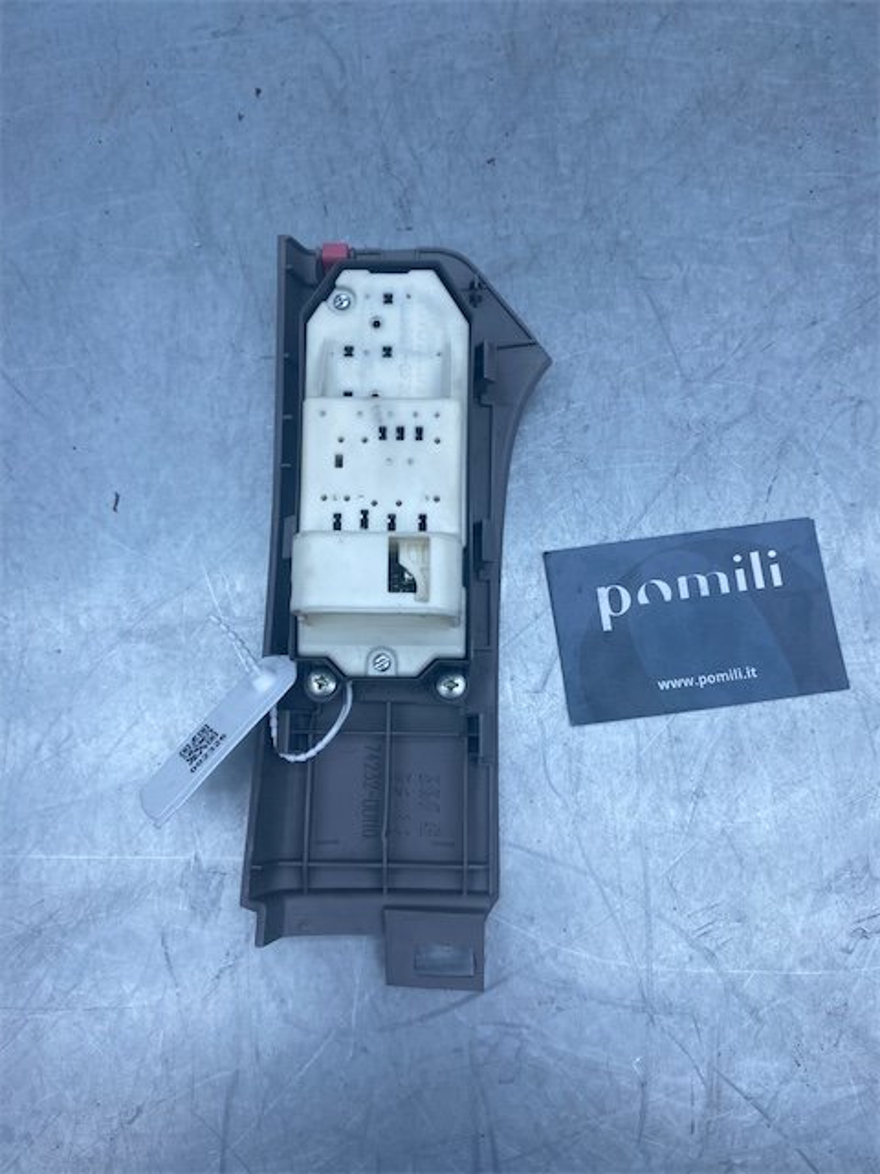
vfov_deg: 67.3
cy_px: 587
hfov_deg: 53.1
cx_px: 440
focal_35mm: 26
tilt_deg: -80.4
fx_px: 881
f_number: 1.8
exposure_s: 1/1093
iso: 32
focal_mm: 4.25
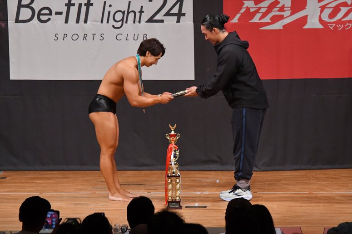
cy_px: 117
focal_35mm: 255
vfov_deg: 5.4
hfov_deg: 8.1
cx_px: 176
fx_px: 2492
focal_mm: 170
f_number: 5.6
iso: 5600
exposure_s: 1/400
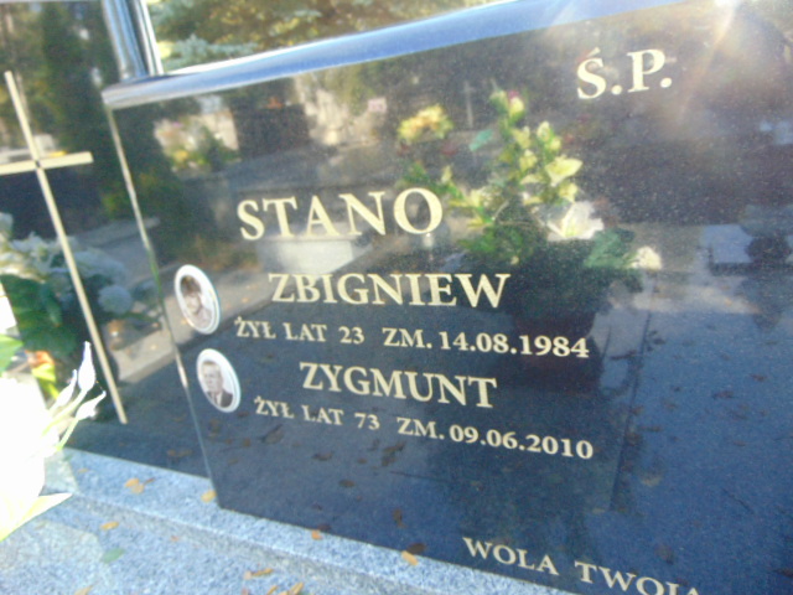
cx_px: 396
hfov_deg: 69.4
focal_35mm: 25
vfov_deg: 54.9
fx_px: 573
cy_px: 298
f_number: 3
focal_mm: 4.5
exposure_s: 1/160
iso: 250
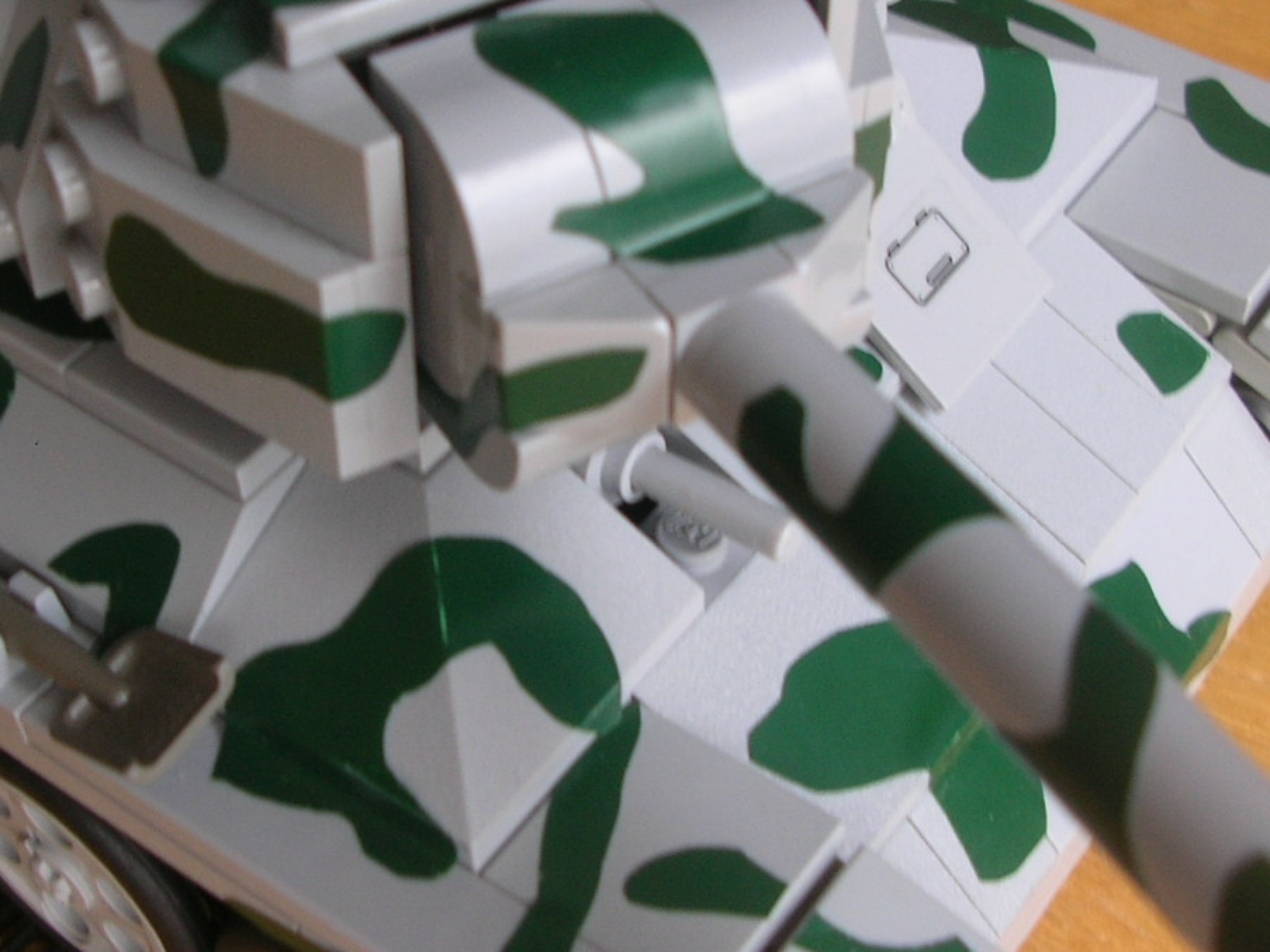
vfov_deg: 23.6
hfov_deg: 31.2
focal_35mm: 62
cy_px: 382
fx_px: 2274
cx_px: 568
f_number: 2.8
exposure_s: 1/26
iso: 50
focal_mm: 5.8
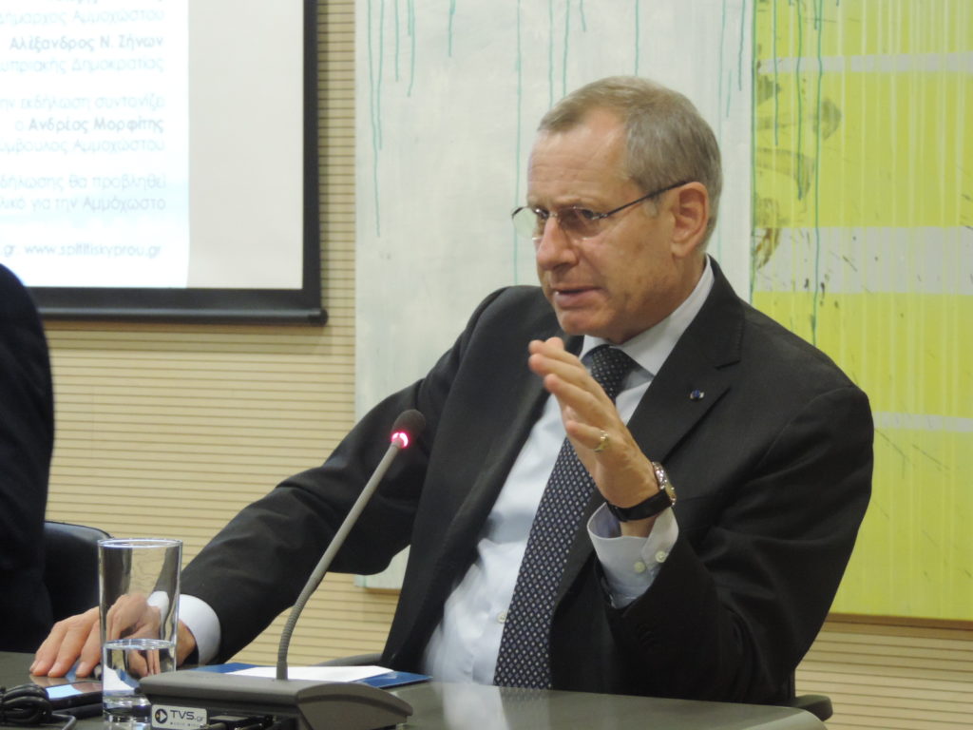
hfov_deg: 14.6
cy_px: 365
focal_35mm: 135
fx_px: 3795
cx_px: 486
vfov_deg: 11.0
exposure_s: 1/25
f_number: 4.3
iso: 800
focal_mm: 24
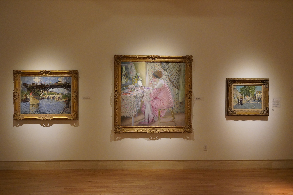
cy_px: 98
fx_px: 285
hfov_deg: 54.4
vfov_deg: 37.9
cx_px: 146
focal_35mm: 35
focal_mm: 35
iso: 8000
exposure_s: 1/80
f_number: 9
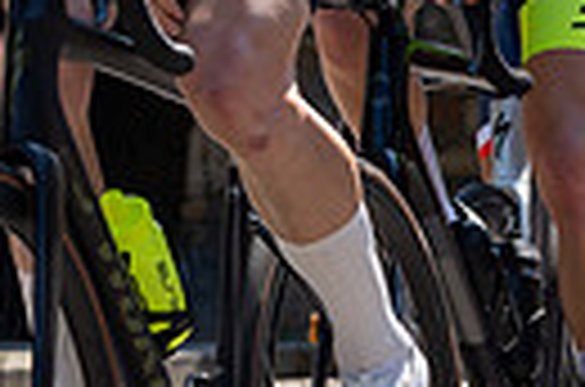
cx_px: -73
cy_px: -520
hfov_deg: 4.6
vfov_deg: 3.0
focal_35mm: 450
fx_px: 7295
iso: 160
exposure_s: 1/800
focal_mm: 75
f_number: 5
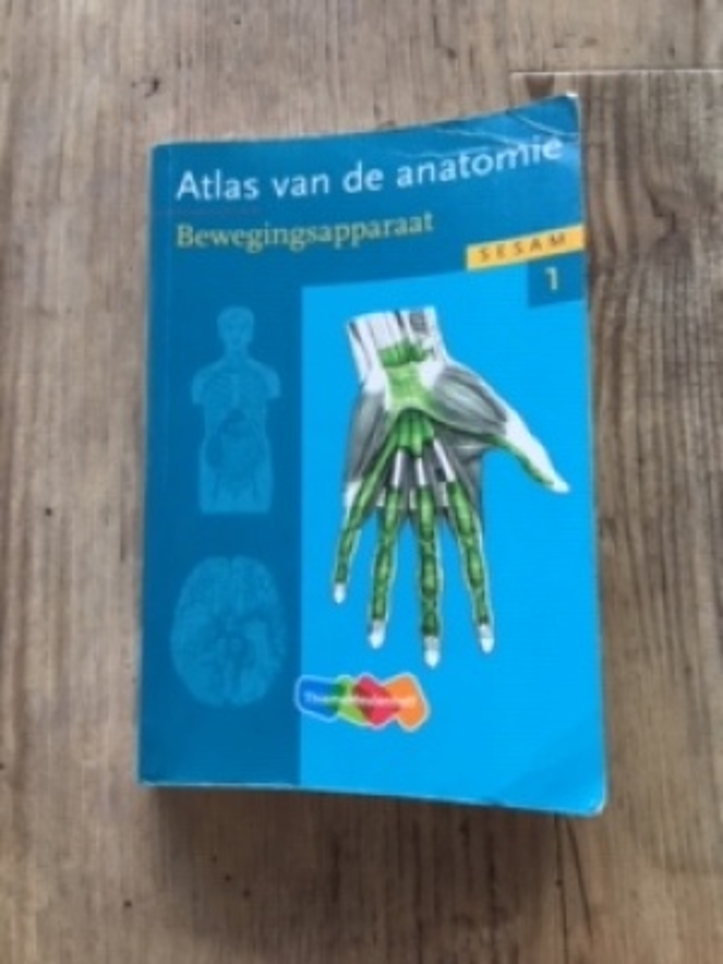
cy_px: 482
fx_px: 808
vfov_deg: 61.7
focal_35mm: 29
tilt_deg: -83.6
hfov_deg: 48.2
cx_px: 362
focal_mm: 4.15
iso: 40
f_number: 2.2
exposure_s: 1/33
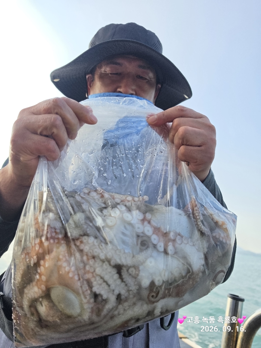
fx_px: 231
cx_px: 130
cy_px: 174
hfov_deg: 58.9
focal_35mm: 23
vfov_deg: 73.9
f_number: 1.4
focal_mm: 6.5
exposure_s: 1/7939
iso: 64
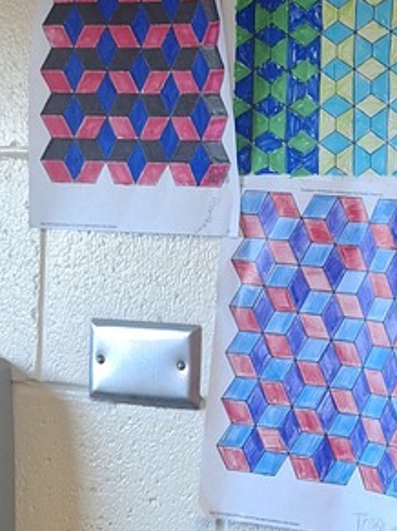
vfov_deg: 24.1
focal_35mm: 81
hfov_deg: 16.0
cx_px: 672
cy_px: 310
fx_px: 1240
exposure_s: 1/40
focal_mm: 5.54
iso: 64
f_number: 1.8
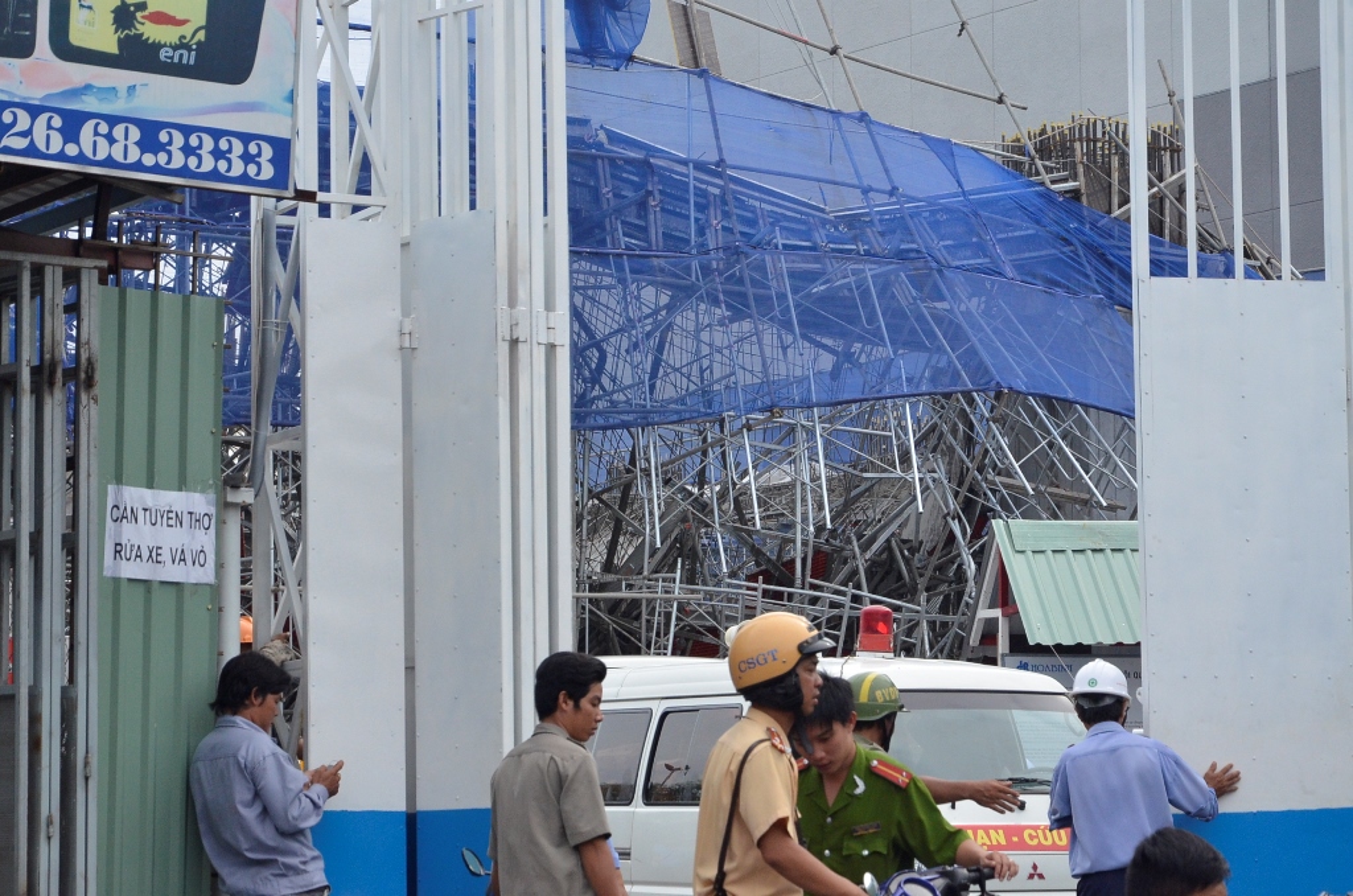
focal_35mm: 112
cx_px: 676
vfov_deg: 12.1
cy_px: 448
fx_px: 4219
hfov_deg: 18.2
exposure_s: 1/1600
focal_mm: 75
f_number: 10
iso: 1600
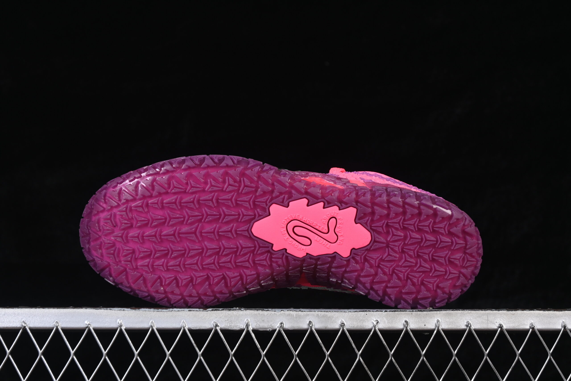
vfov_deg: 18.2
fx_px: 1190
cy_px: 190
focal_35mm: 75
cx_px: 286
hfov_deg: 27.0
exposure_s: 1/80
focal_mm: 50
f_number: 7.1
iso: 160
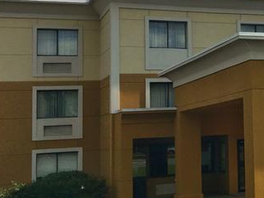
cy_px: 49
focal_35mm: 86
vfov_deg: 17.1
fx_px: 656
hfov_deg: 20.0
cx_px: 384
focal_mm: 4.15
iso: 25
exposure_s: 1/2849
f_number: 2.2
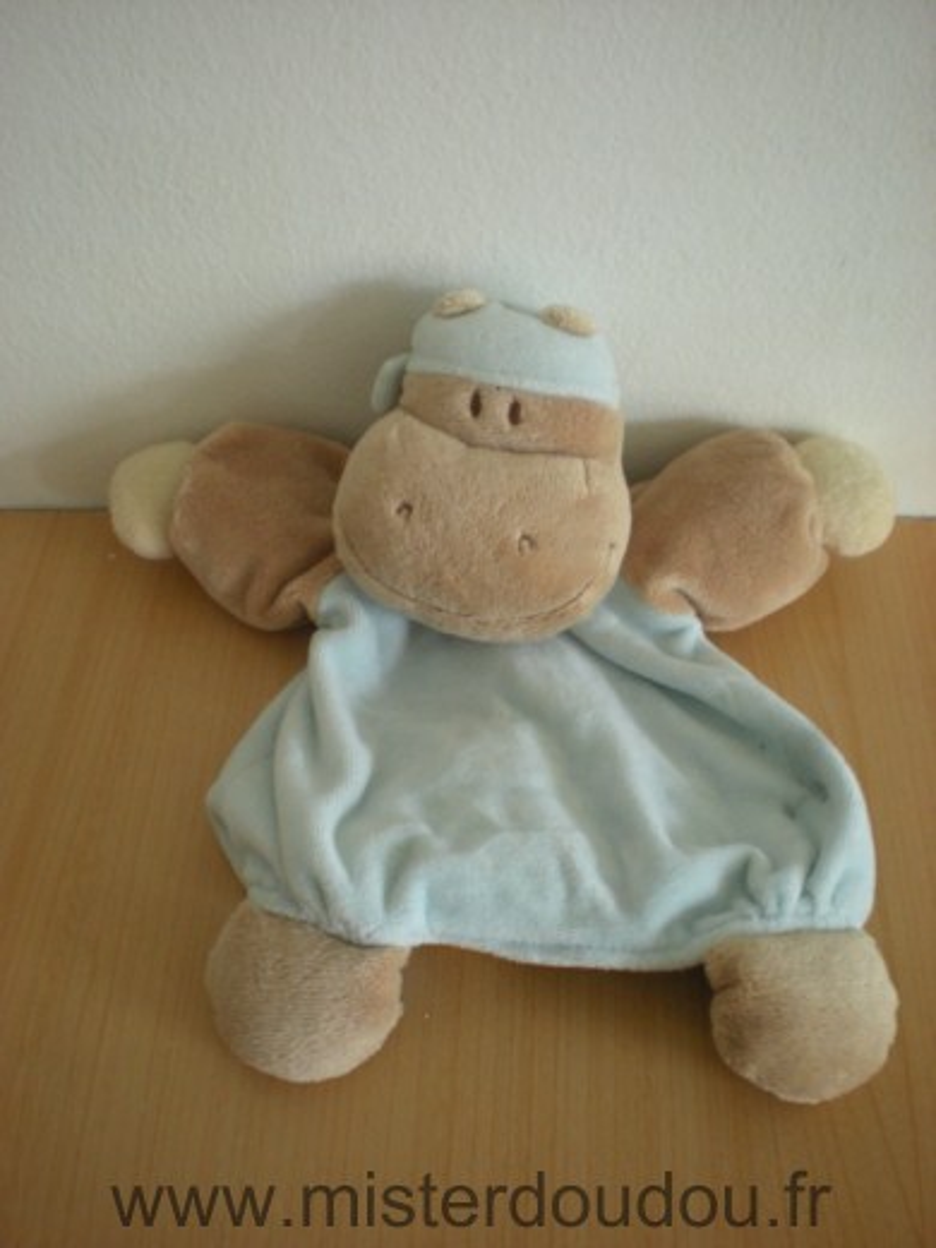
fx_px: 1370
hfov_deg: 37.7
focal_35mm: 38
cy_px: 624
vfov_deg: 49.0
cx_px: 468
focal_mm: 6.3
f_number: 3.1
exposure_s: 1/23
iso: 200
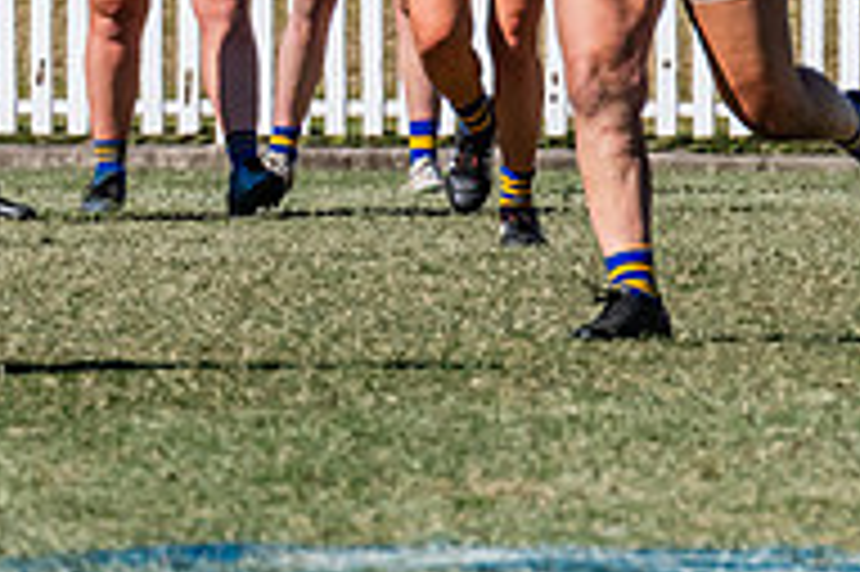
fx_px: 39358
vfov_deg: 0.8
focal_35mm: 1649
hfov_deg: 1.3
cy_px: -107
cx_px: -467
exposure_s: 1/1600
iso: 800
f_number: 14
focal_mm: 420
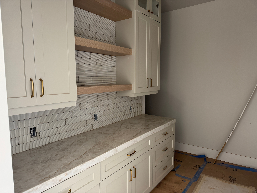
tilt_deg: -5.6
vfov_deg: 56.8
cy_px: 96
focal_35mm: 24
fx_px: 178
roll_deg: +0.1
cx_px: 128
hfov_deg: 71.6
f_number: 1.78
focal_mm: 6.76
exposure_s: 1/86
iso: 200
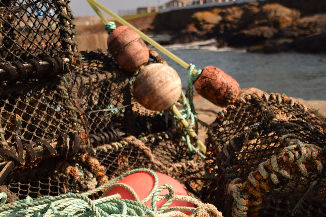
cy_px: 118
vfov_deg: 19.5
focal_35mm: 70
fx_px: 631
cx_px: 156
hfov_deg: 29.0
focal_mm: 35
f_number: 4.2
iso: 320
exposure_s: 1/4000
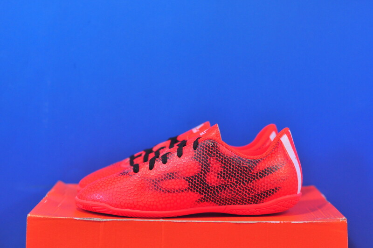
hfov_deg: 27.0
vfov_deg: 18.1
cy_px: 124
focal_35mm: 75
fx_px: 776
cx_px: 186
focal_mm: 50
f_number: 2.5
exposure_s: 1/320
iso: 250
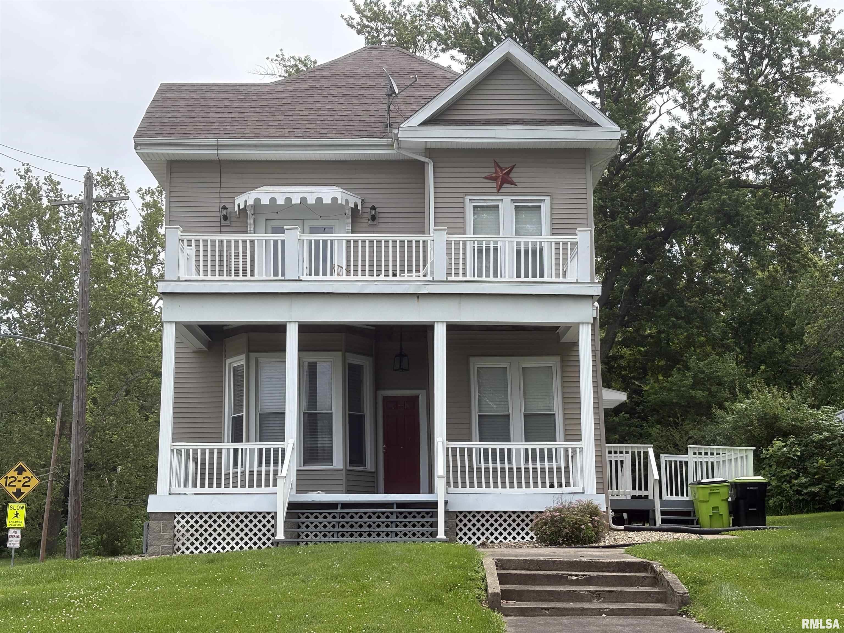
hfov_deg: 36.8
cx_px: 422
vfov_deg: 28.0
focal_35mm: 52
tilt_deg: +10.2
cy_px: 316
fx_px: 1268
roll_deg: +0.1
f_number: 1.6
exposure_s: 1/2451
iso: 50
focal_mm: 5.96
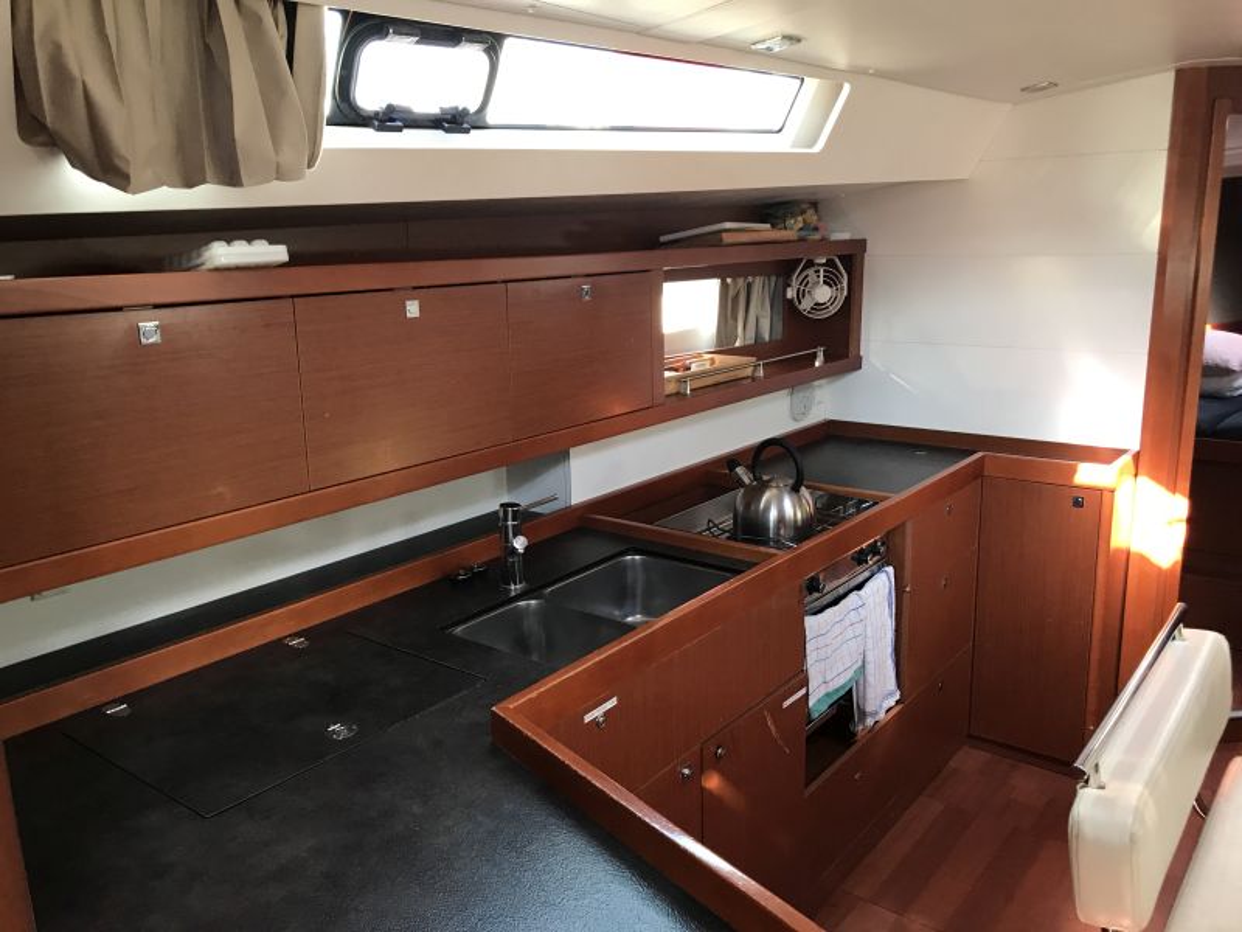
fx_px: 1005
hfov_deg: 63.4
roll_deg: +1.3
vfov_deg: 49.7
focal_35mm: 28
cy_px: 466
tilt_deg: -12.9
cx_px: 621
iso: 40
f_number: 1.8
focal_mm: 3.99
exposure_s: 1/18
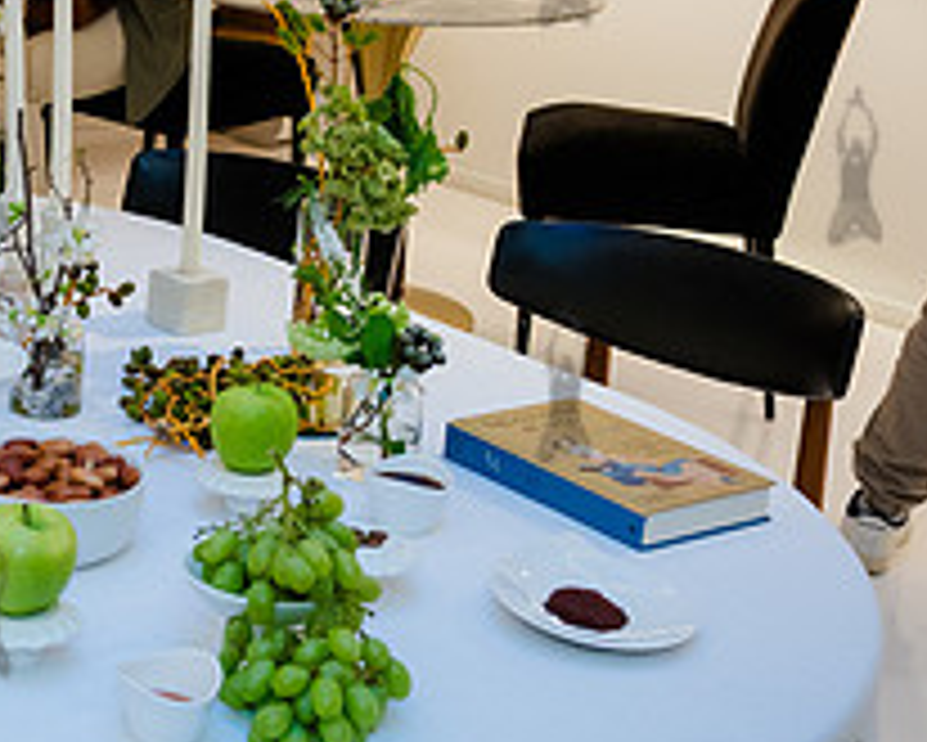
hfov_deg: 22.4
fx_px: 2223
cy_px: 162
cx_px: -61
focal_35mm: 81
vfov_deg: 18.8
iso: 1600
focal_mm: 29
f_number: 4.5
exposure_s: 1/250
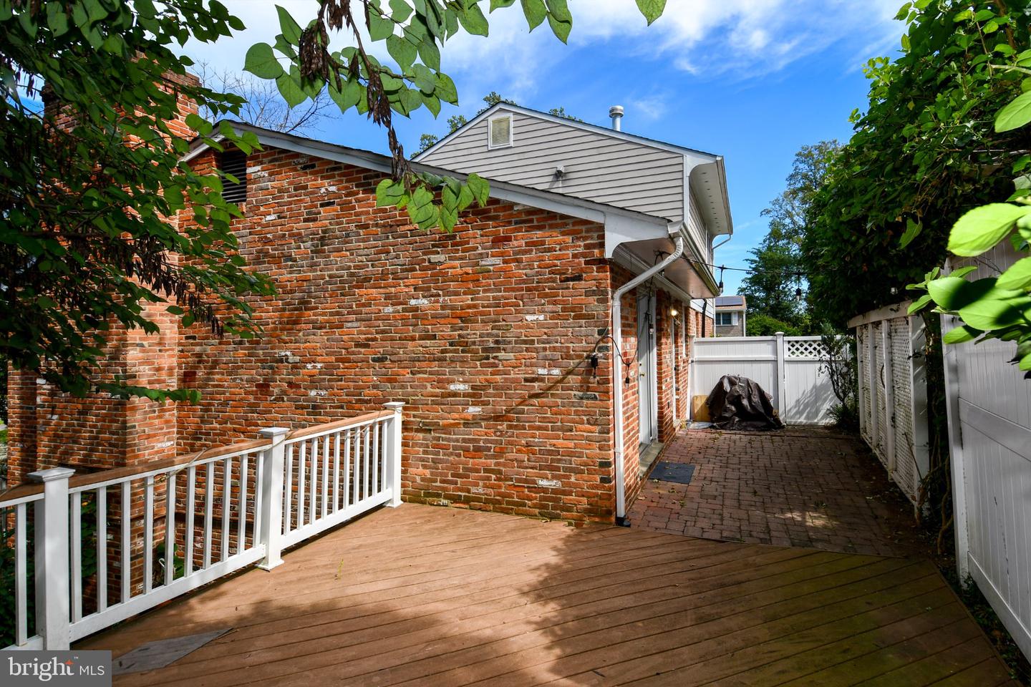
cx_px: 516
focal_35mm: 18
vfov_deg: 67.4
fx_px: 515
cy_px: 344
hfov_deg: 90.0
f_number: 8
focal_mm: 12
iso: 100
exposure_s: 1/250
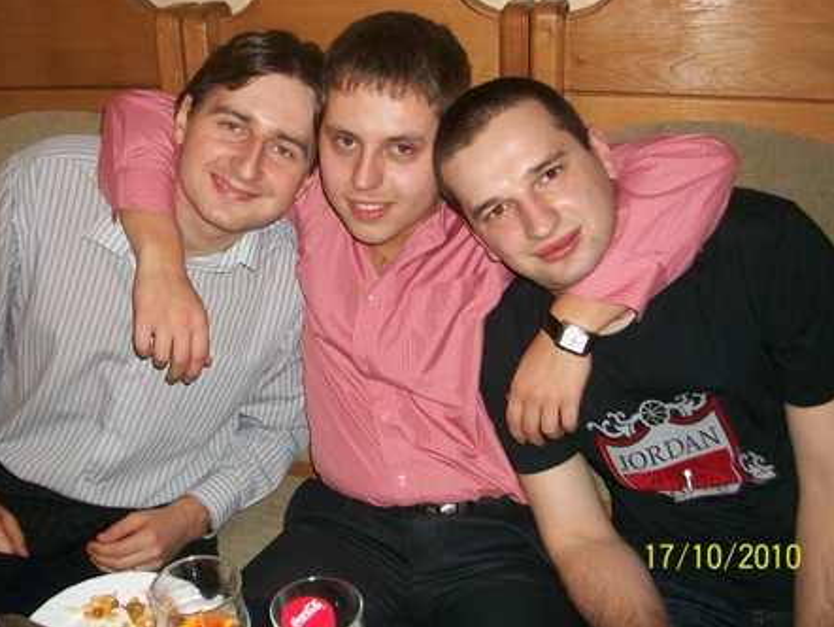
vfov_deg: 35.9
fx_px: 964
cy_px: 270
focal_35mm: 40
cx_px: 360
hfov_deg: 46.7
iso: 120
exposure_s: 1/60
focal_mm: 5.7
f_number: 2.8
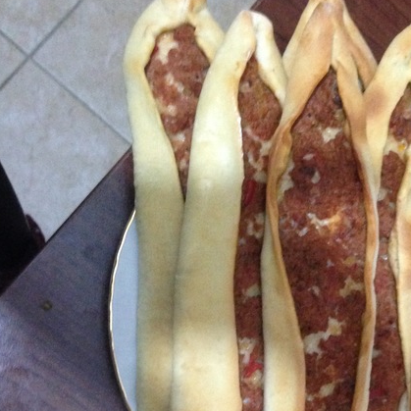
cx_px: 320
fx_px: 860
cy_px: 352
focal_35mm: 64
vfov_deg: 26.2
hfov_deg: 26.5
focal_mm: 4.12
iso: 500
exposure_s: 1/15
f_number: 2.4
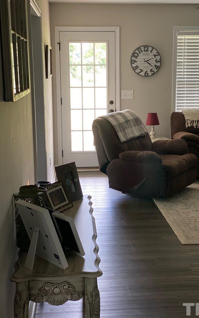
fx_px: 486
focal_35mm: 56
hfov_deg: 23.1
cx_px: 117
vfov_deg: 36.3
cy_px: 158
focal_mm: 6
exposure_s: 1/40
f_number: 2
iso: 125
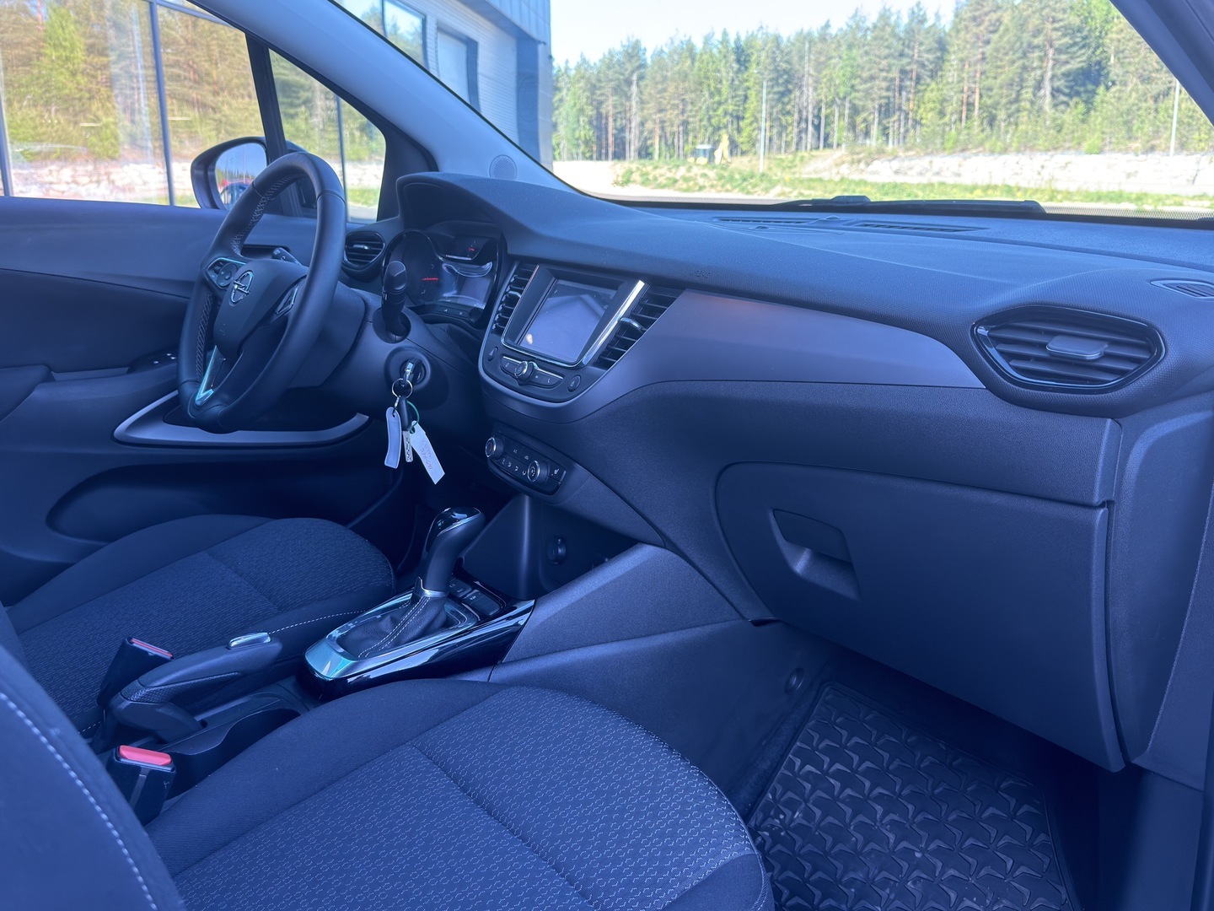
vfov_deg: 46.8
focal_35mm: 30
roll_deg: +0.6
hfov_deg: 60.0
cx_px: 607
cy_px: 456
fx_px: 1052
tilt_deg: -14.6
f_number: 1.78
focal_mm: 6.76
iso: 100
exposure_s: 1/199
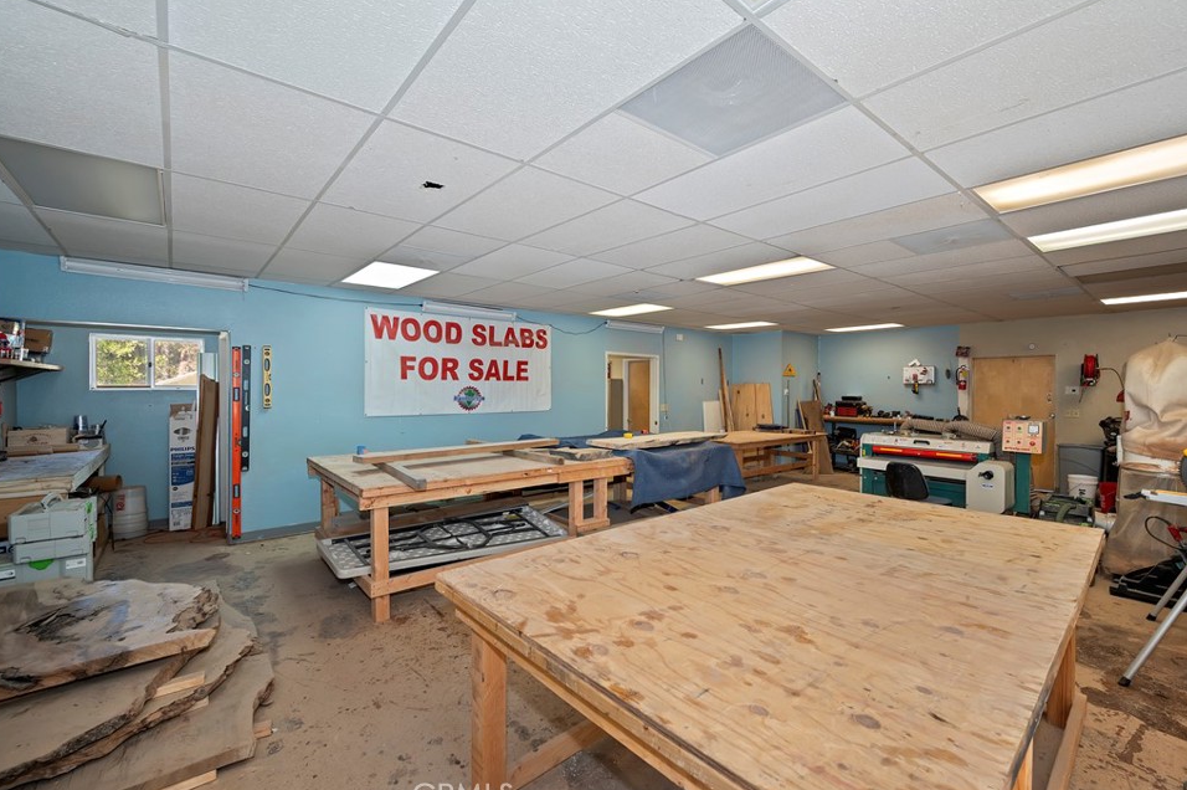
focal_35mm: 15
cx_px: 622
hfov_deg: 100.4
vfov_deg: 77.2
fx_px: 494
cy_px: 389
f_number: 8
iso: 400
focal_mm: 14
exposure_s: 1/20
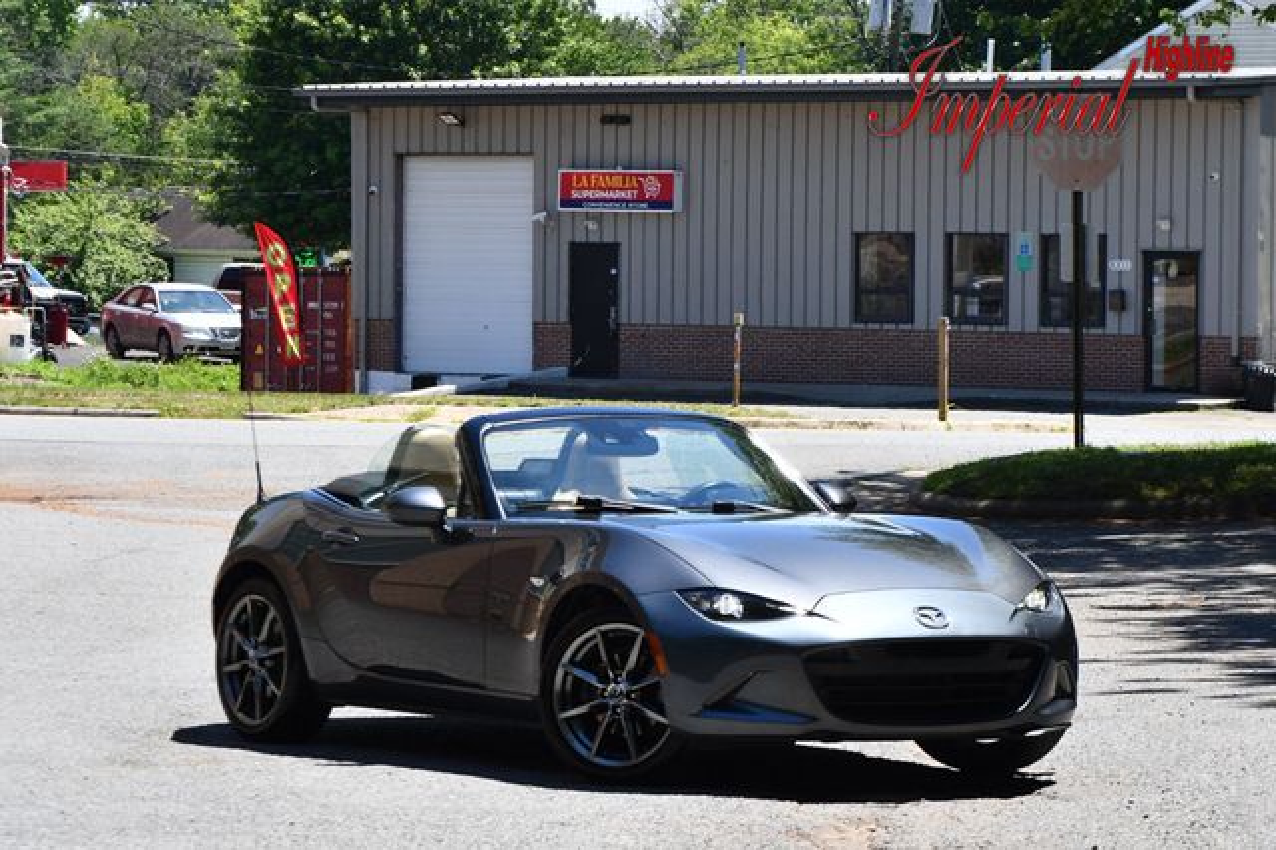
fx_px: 5207
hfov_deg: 14.0
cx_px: 638
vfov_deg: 9.3
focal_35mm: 147
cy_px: 425
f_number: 8
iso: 160
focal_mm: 98
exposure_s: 1/250
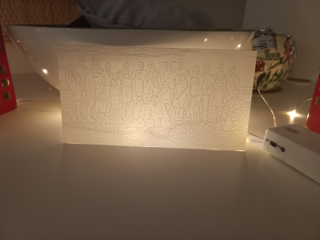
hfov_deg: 69.4
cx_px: 160
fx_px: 231
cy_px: 120
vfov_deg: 54.9
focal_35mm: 25
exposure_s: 1/25
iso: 500
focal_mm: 4.6
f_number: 1.8
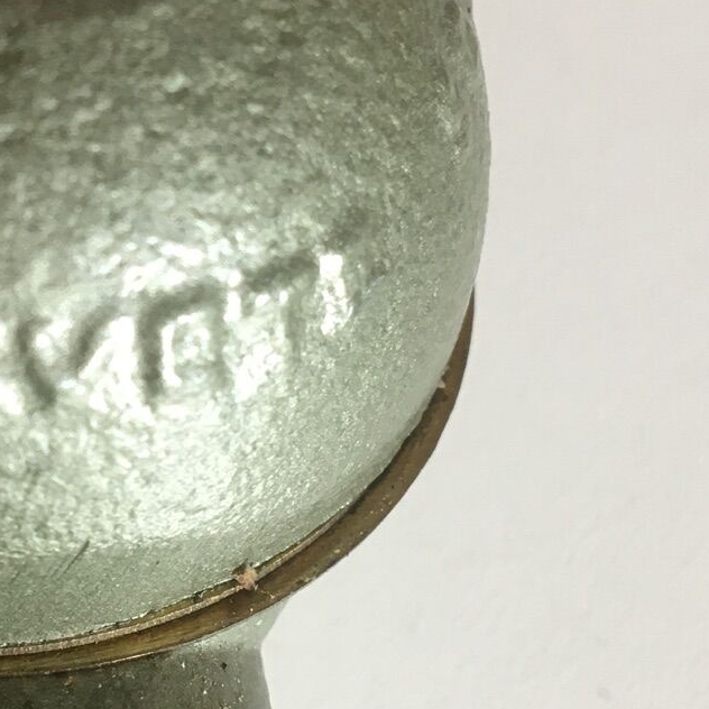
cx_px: 121
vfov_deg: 20.9
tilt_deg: -66.0
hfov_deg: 20.6
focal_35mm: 83
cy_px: 331
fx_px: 1923
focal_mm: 4.15
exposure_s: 1/33
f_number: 2.2
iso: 80
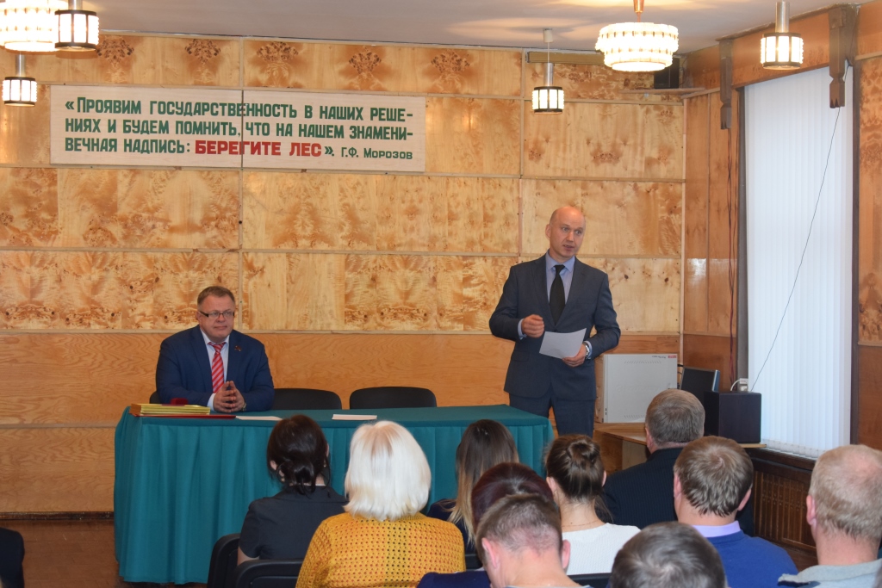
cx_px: 441
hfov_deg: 24.6
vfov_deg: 16.6
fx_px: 2021
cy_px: 294
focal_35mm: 82
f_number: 5.6
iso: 1250
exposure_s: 1/60
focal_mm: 55
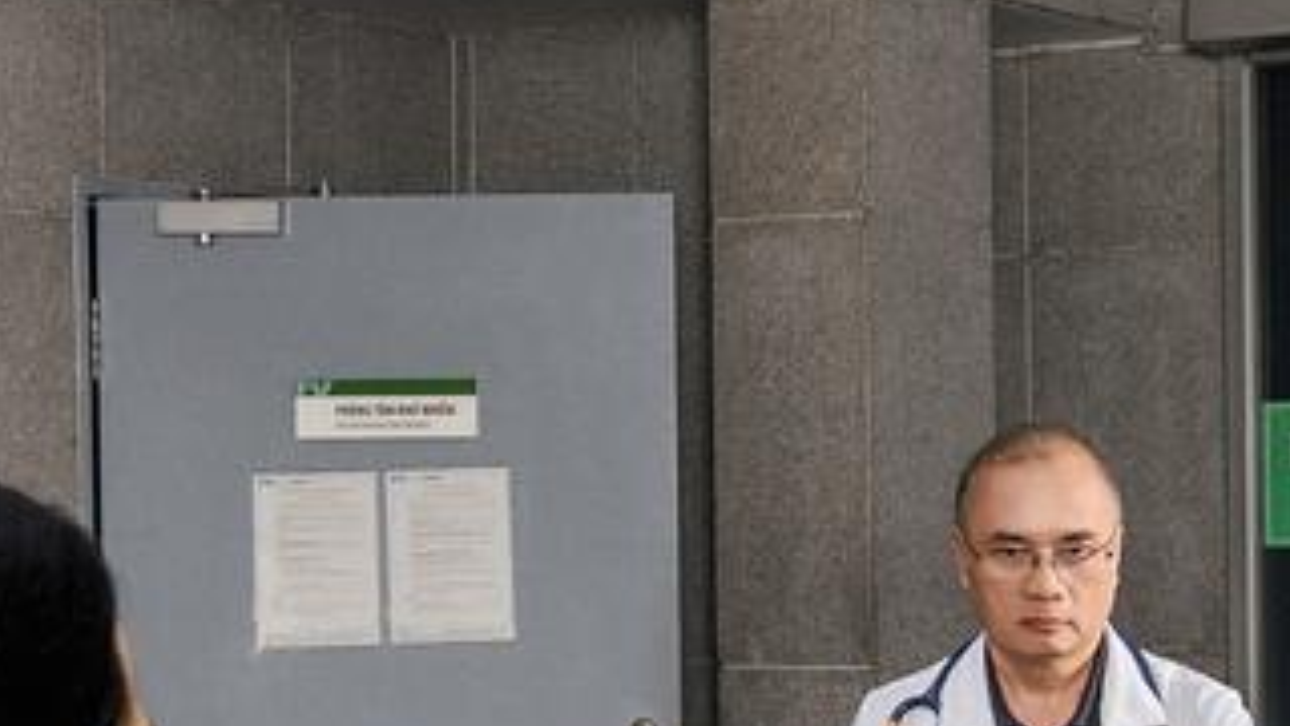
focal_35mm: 110
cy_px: 589
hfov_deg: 19.0
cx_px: 1234
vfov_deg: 11.0
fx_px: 3763
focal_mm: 19
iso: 400
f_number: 5.6
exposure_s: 1/160
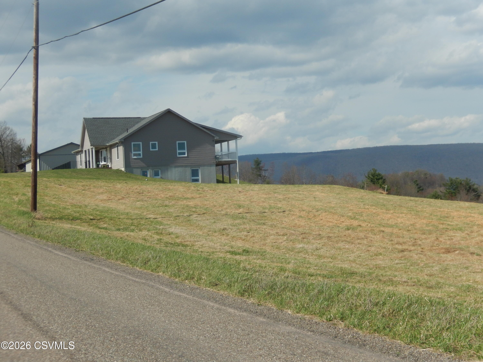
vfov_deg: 21.9
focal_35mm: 67
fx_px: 935
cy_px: 181
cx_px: 242
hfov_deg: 29.0
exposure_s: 1/1000
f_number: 4.8
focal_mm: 12
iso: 125
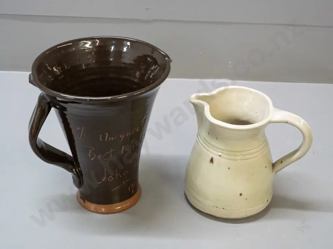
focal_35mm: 58
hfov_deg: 33.2
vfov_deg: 25.2
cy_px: 124
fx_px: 558
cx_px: 166
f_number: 5.6
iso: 3200
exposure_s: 1/250
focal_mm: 29
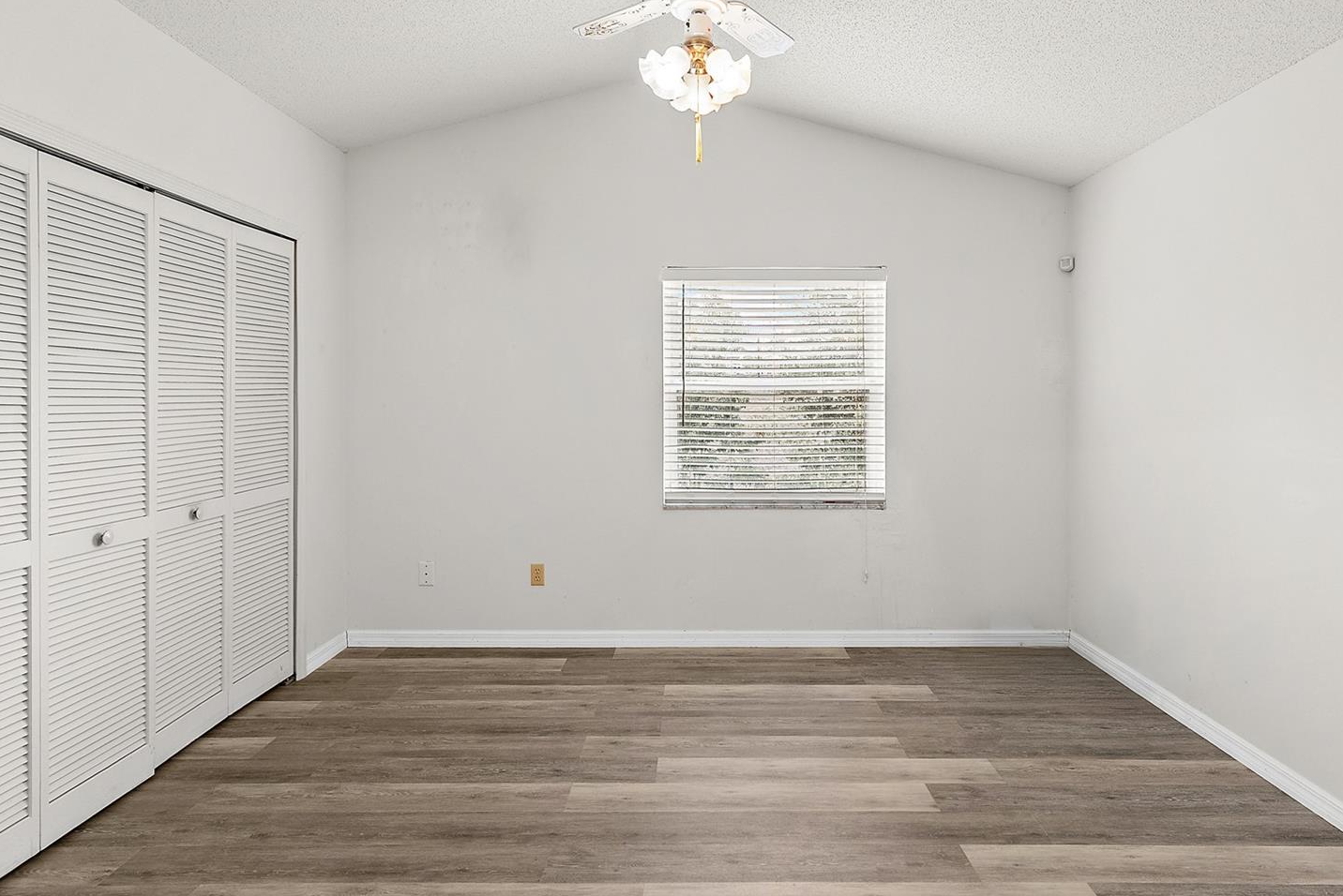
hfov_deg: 86.8
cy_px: 408
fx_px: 709
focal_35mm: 19
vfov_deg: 64.5
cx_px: 703
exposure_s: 1/6
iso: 400
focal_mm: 17
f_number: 8
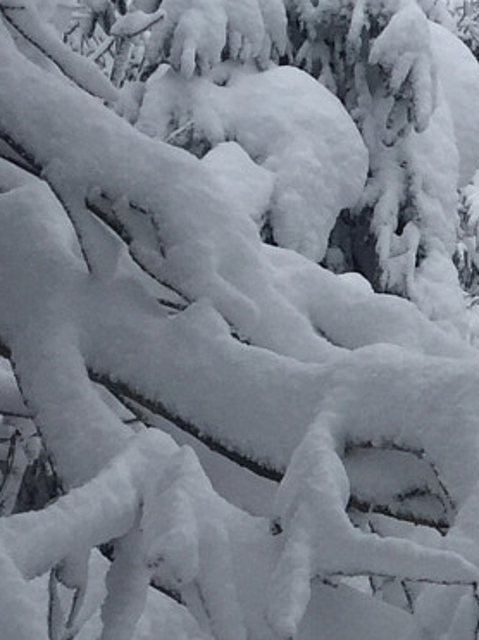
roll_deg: +1.6
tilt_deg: +15.2
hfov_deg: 10.8
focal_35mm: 125
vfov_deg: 15.5
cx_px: 984
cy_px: 628
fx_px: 2308
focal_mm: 4.15
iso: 32
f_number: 2.2
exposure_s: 1/670
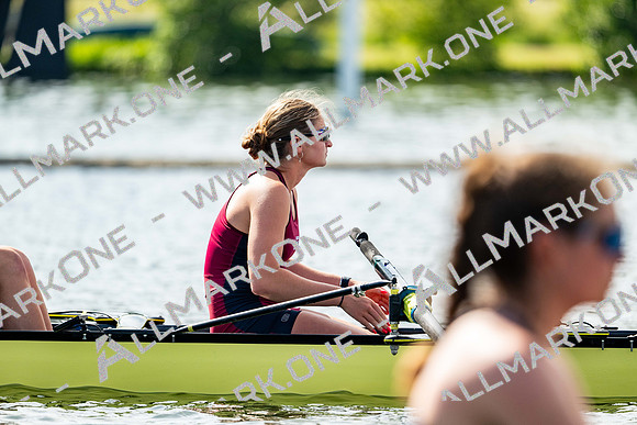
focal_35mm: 400
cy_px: 212
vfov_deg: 3.4
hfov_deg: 5.2
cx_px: 318
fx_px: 7079
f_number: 4.5
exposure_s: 1/2500
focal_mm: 400
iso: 560
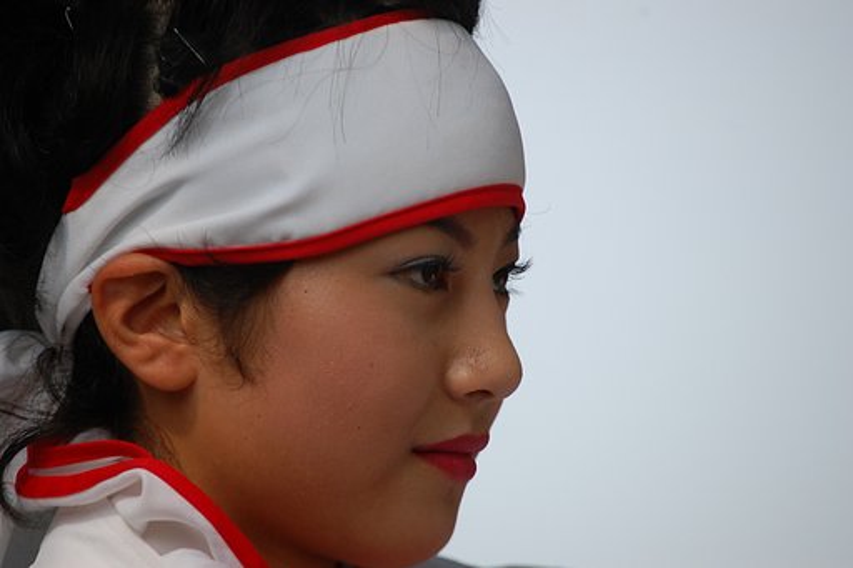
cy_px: 284
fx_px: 7106
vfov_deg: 4.6
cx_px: 426
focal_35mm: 300
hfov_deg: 6.9
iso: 400
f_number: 5.6
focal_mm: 200
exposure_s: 1/1000
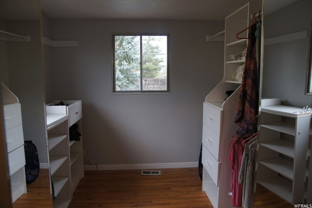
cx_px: 156
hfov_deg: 70.5
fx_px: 221
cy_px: 104
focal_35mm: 26
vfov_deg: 50.4
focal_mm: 17
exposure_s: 1/50
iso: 100
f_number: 3.5
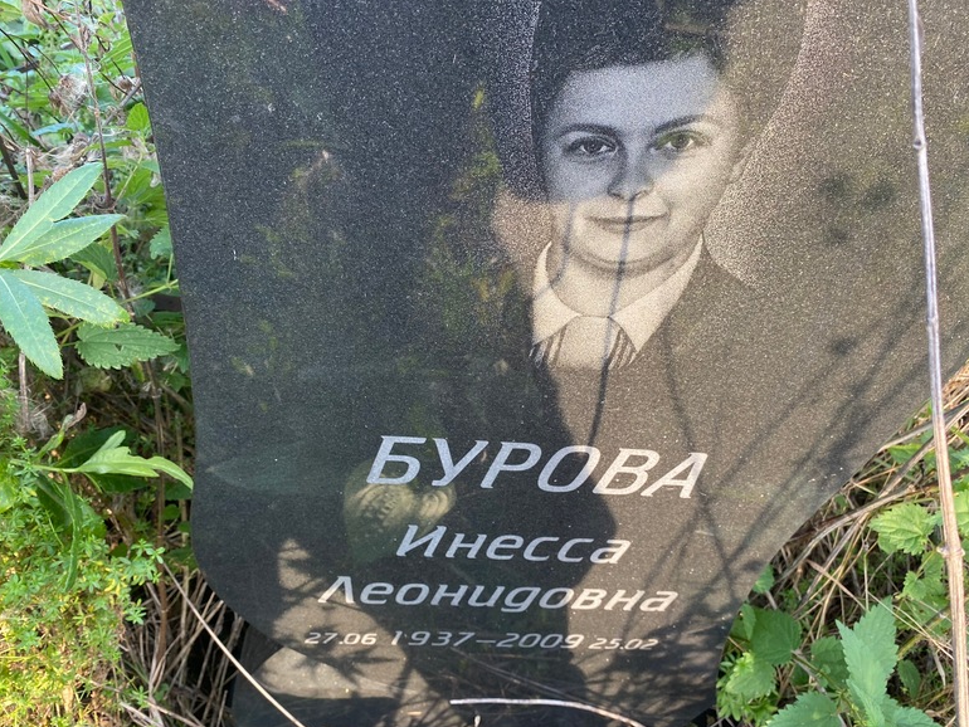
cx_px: 488
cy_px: 372
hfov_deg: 65.3
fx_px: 756
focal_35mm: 27
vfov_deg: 51.4
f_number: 1.8
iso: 40
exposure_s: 1/121
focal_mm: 4.25
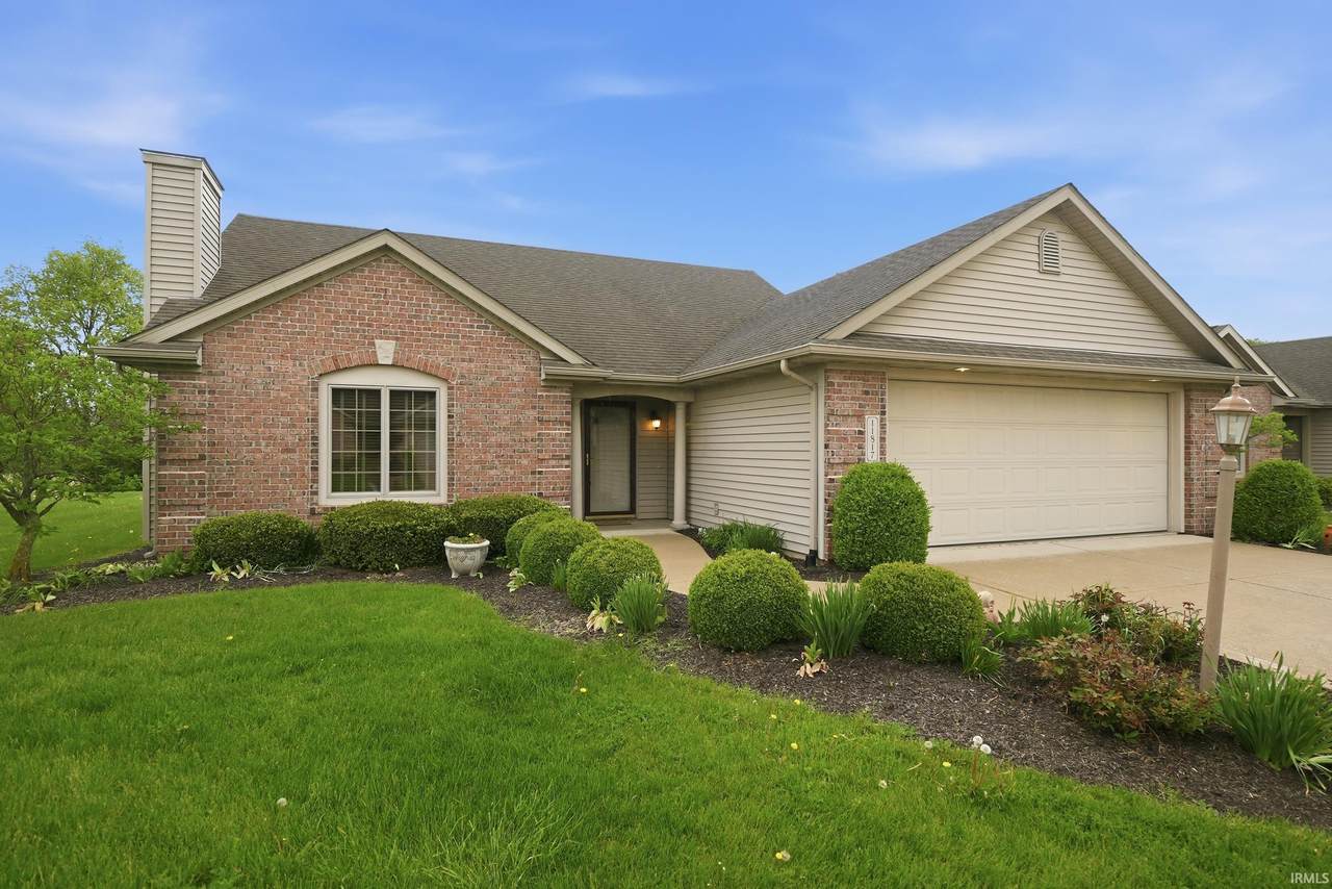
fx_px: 703
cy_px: 444
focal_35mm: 19
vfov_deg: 64.6
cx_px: 666
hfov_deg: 86.9
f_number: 4
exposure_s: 1/160
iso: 100
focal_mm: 13
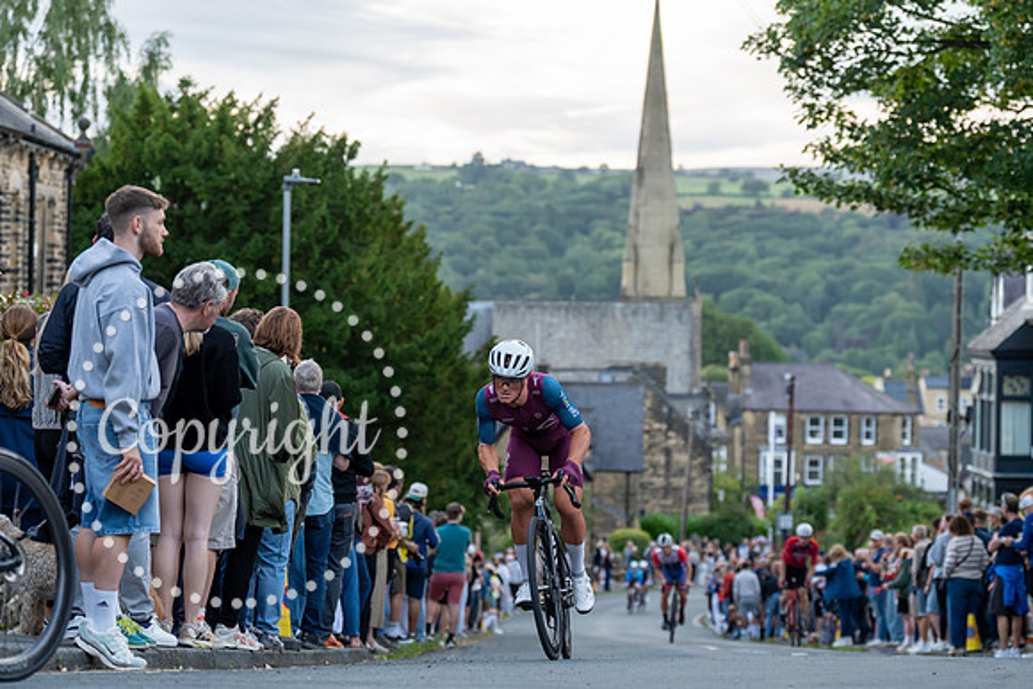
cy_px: 344
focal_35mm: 96
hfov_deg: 21.2
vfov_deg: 14.3
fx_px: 2755
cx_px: 516
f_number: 3.5
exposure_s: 1/800
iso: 2000
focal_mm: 96
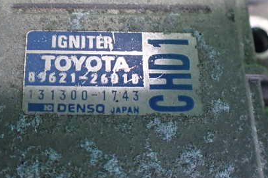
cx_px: 95
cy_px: 66
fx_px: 342
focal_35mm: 46
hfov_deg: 42.3
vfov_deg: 29.1
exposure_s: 1/80
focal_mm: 5.4
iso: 800
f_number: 2.3
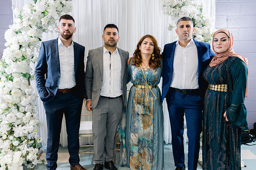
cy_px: 85
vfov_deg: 40.0
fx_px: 235
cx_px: 128
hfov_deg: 57.2
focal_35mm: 33
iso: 800
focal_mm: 33
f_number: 2.8
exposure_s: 1/160
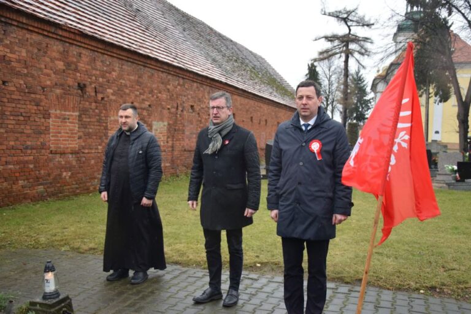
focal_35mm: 36
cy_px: 157
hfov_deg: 53.1
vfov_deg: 36.9
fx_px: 471
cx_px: 236
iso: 1000
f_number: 3.8
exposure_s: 1/500
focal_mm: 24
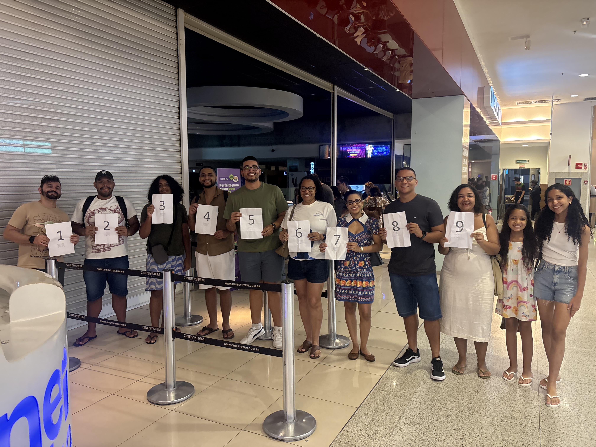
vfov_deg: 53.1
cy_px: 224
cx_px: 298
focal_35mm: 26
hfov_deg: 67.3
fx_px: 448
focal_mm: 5.96
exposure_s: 1/40
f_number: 1.6
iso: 400
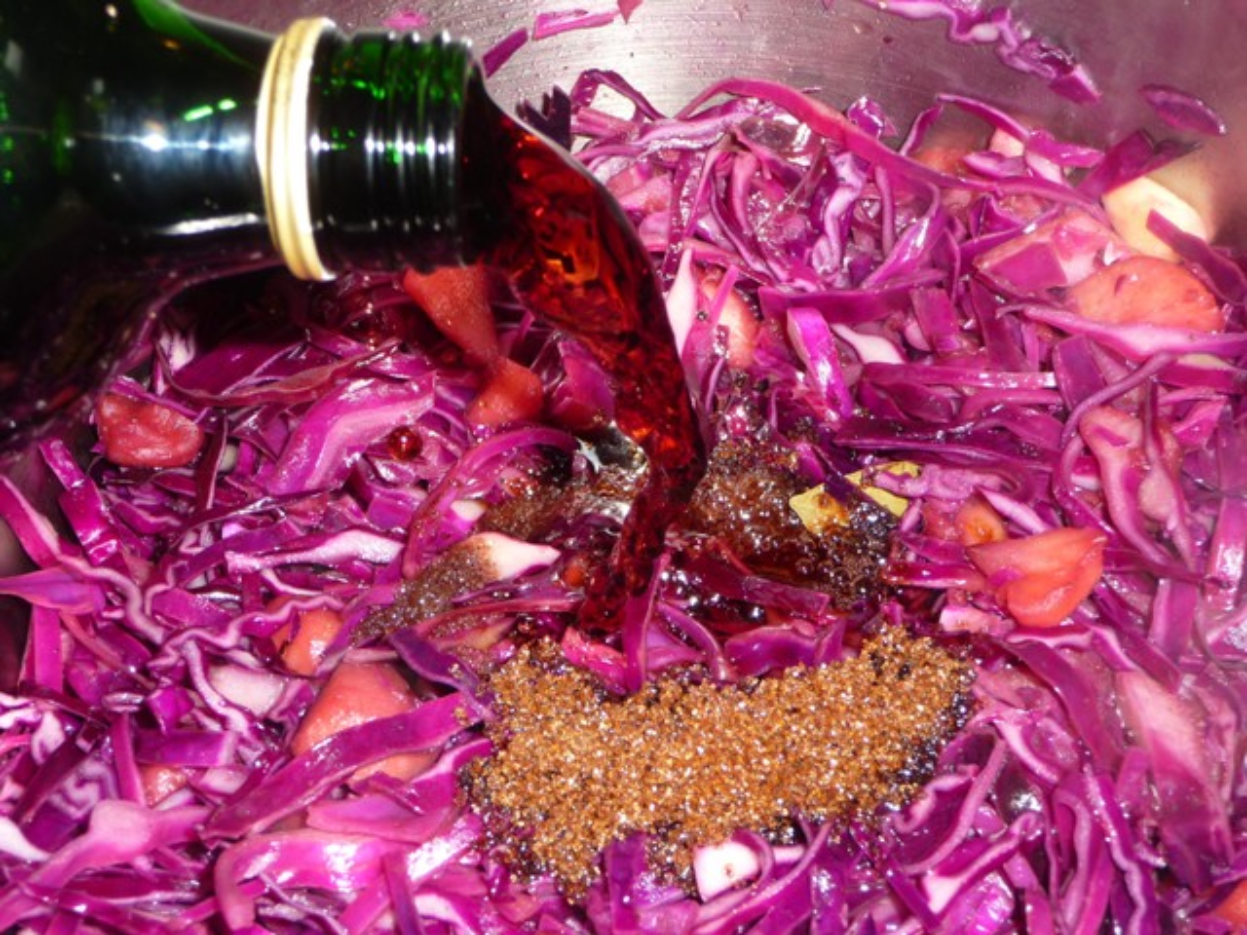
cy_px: 468
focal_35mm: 58
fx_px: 2089
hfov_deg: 33.2
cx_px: 624
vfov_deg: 25.2
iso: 100
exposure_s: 1/30
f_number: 4.4
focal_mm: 9.8
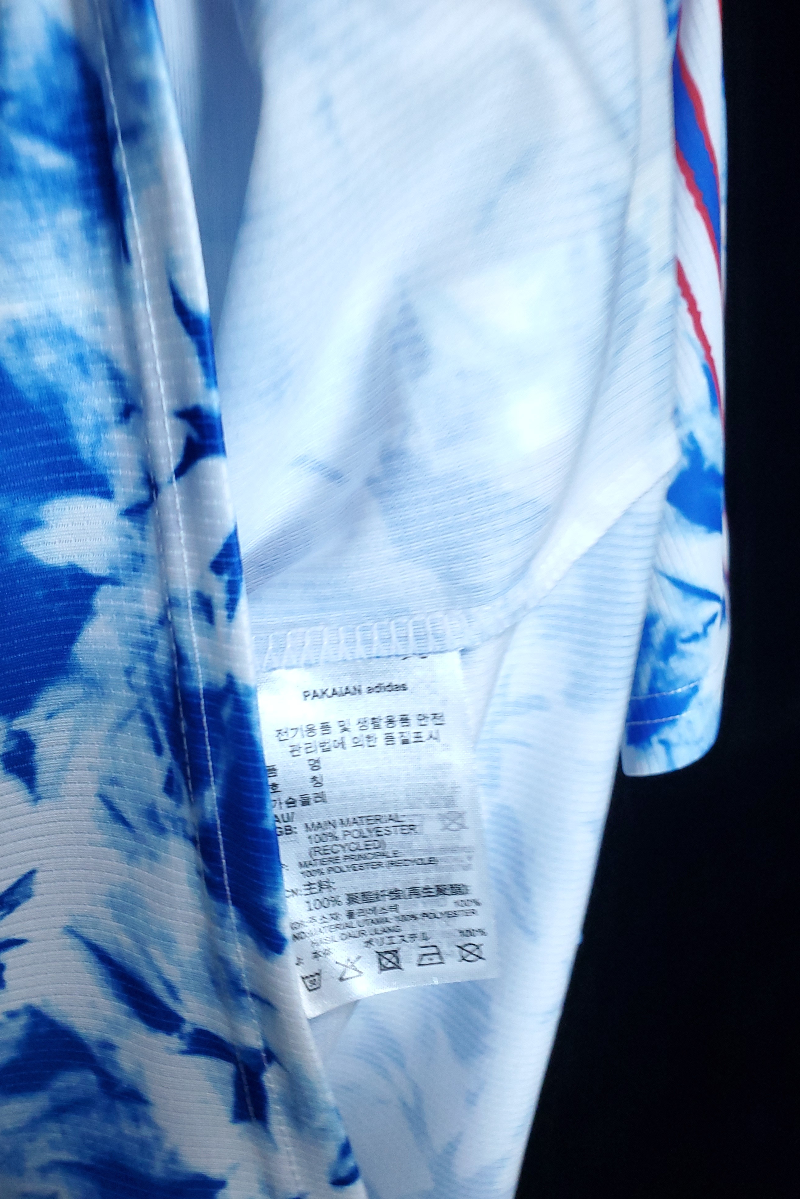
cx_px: 398
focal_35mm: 28
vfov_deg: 65.5
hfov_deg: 46.4
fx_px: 933
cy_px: 582
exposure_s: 1/15
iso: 250
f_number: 2.4
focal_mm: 4.3
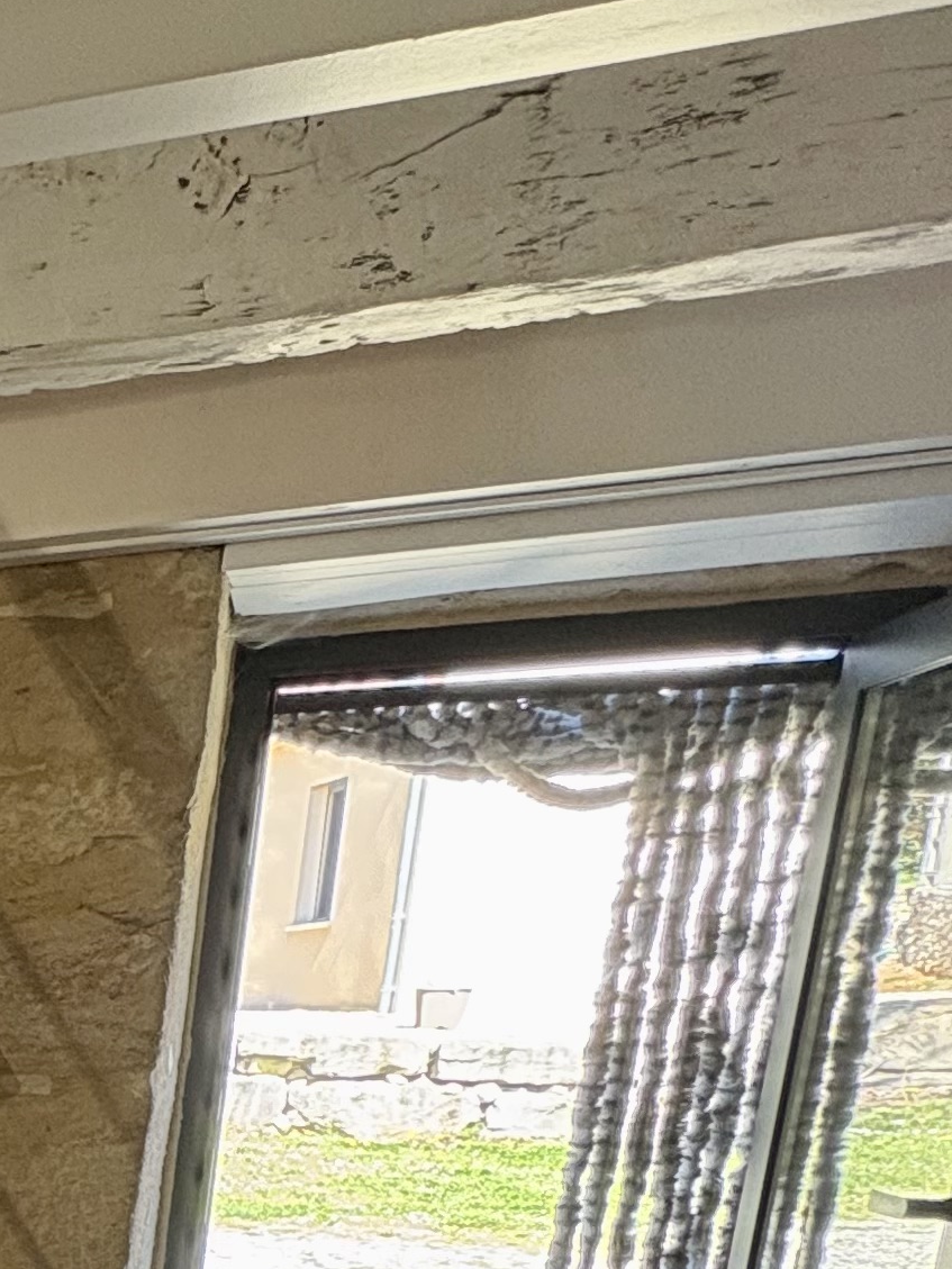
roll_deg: +0.6
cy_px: 1451
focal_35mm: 50
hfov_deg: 19.7
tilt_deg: -13.0
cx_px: -846
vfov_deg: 32.7
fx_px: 1833
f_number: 2.2
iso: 250
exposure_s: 1/89
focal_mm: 2.22
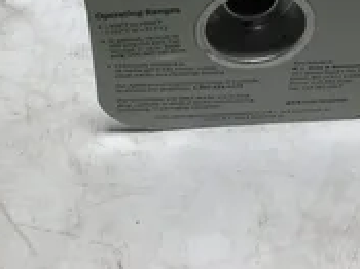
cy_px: 6
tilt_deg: -47.7
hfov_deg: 27.3
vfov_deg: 20.1
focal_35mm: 71
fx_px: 738
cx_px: 220
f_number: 2.4
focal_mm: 3.3
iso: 25
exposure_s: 1/125
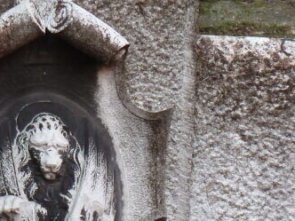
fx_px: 8548
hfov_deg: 2.0
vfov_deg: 1.5
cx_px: 8
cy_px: 183
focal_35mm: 1003
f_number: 4.9
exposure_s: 1/125
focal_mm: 49.2
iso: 160
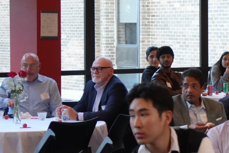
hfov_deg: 11.0
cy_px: 64
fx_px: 1146
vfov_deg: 7.6
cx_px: 331
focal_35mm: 180
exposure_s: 1/160
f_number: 4
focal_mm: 60
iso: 3200
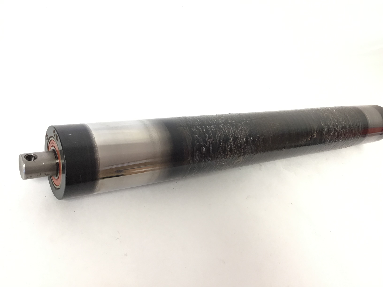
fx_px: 343
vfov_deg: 45.4
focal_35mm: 31
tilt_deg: -47.0
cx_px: 192
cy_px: 144
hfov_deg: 58.4
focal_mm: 3.3
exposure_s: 1/30
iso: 50
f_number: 2.4
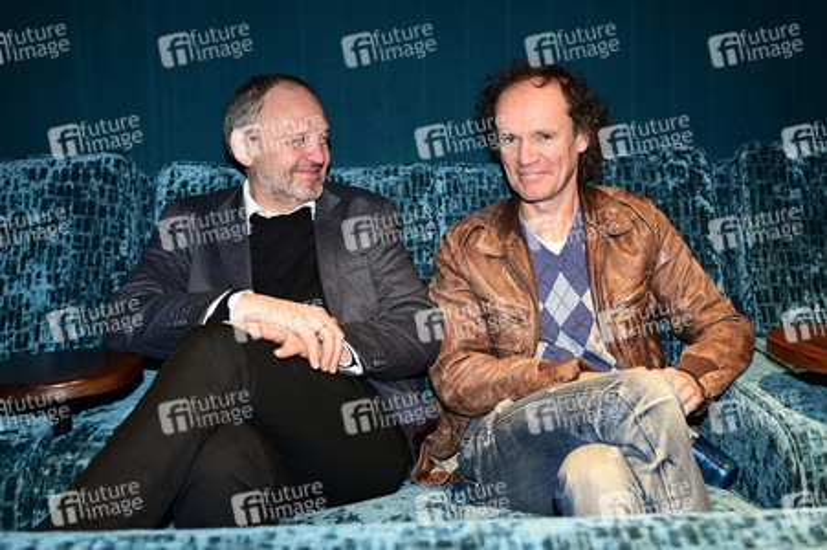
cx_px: 414
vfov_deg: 38.8
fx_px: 780
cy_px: 275
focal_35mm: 34
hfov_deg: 55.8
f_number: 3.5
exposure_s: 1/160
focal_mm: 34
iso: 1600
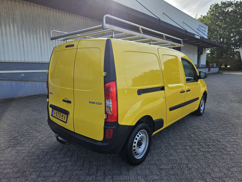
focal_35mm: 23
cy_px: 91
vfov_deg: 58.9
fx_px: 161
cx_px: 121
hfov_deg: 73.9
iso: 25
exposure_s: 1/697
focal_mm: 5.4
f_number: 1.8
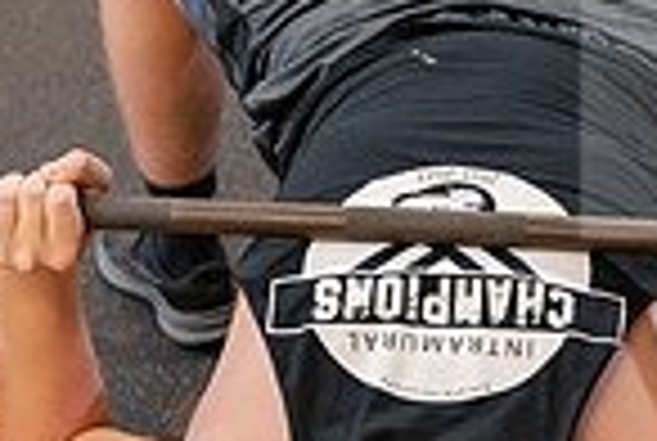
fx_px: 2103
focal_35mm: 115
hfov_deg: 17.7
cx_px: 446
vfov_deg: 11.9
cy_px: 407
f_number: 3.2
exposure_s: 1/200
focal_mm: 29
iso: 1000
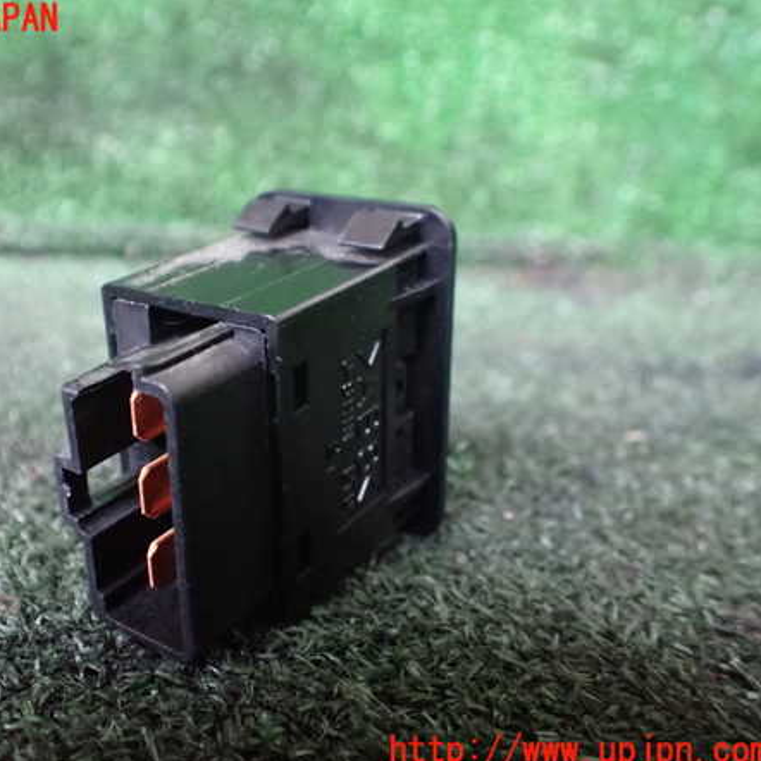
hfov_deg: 45.4
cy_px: 386
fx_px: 895
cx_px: 262
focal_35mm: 36
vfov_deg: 46.0
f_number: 2.3
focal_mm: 5.4
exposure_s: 1/30
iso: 1250
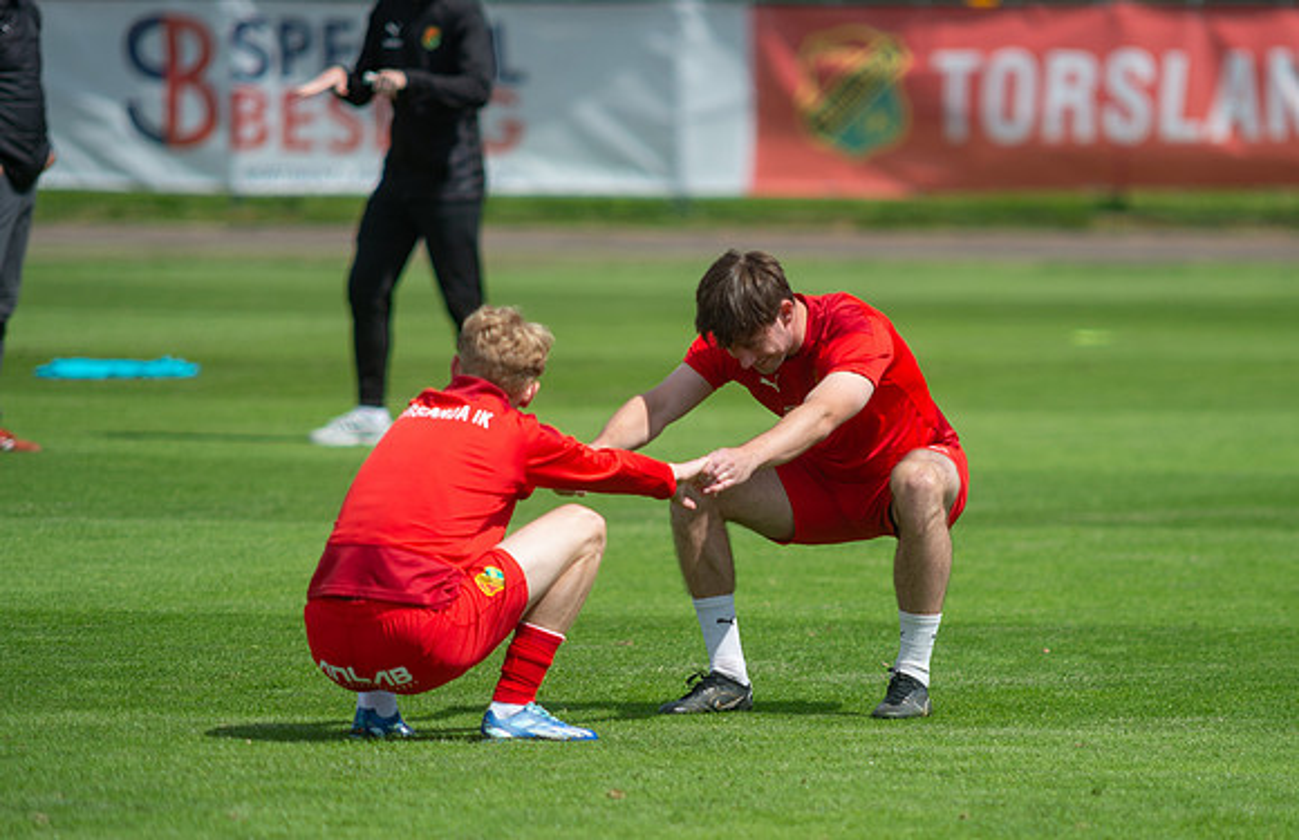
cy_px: 526
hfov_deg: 4.0
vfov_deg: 2.6
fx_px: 18425
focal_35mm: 515
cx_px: 790
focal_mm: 420
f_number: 4
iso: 125
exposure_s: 1/1600
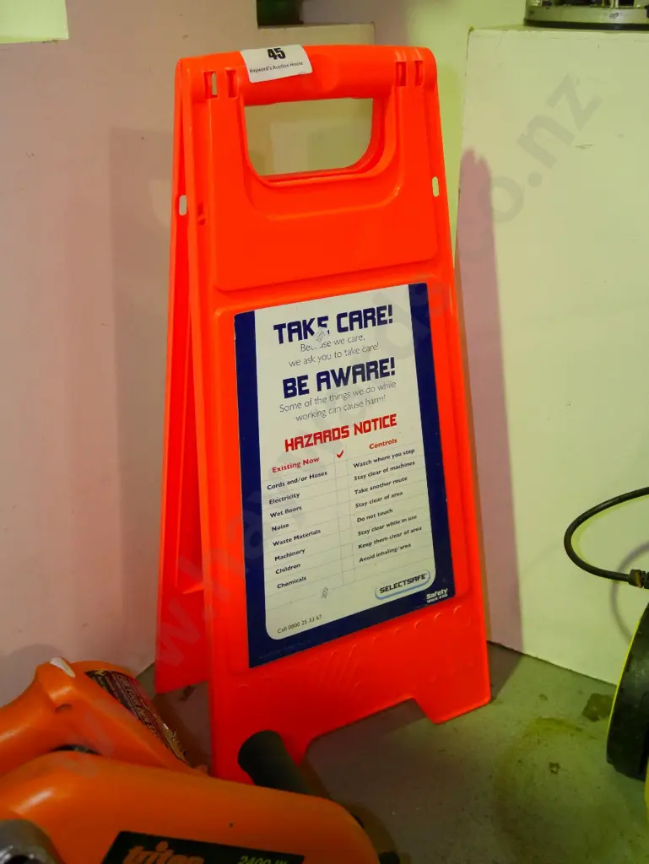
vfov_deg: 51.3
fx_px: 899
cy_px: 432
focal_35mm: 36
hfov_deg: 39.7
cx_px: 324
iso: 3200
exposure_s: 1/125
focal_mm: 18
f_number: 4.2
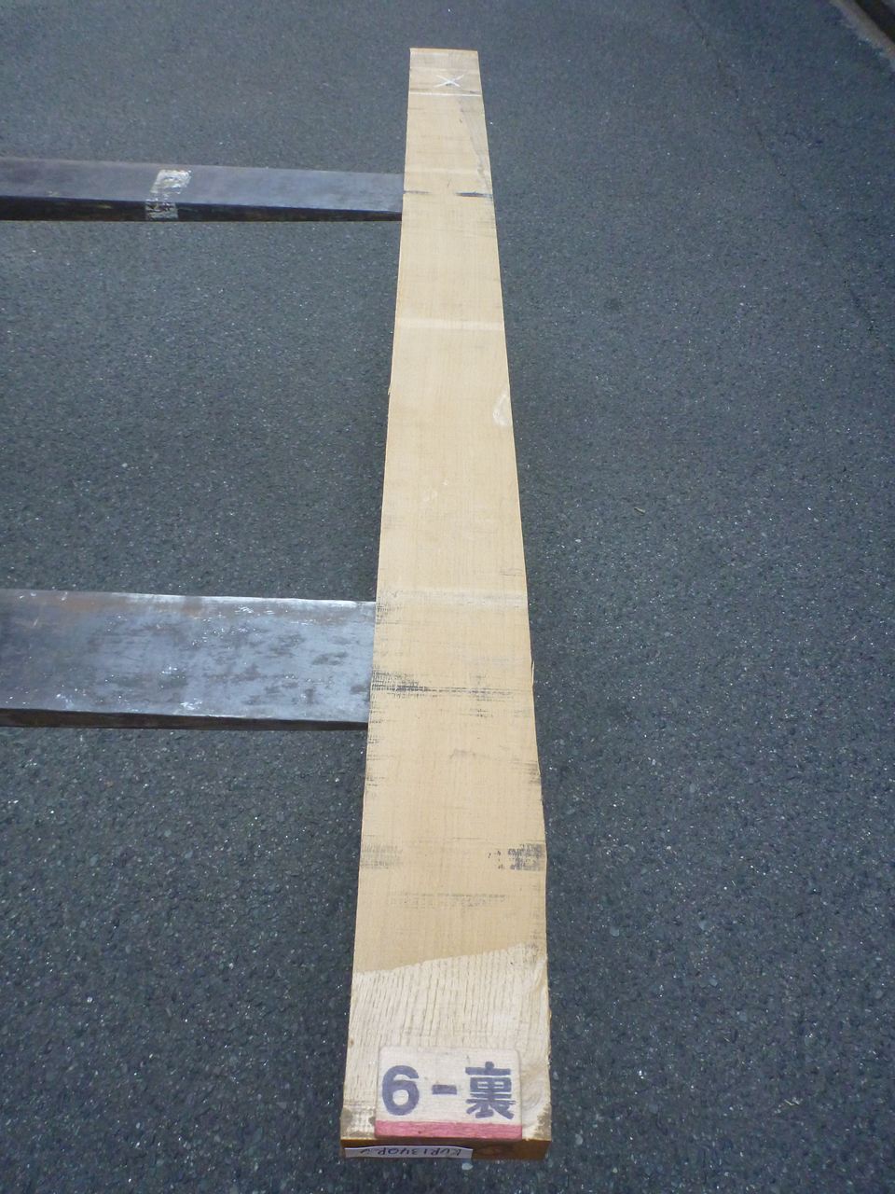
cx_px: 448
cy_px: 597
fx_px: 1000
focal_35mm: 29
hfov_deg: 48.2
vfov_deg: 61.7
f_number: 3.4
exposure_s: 1/200
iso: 400
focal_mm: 5.2
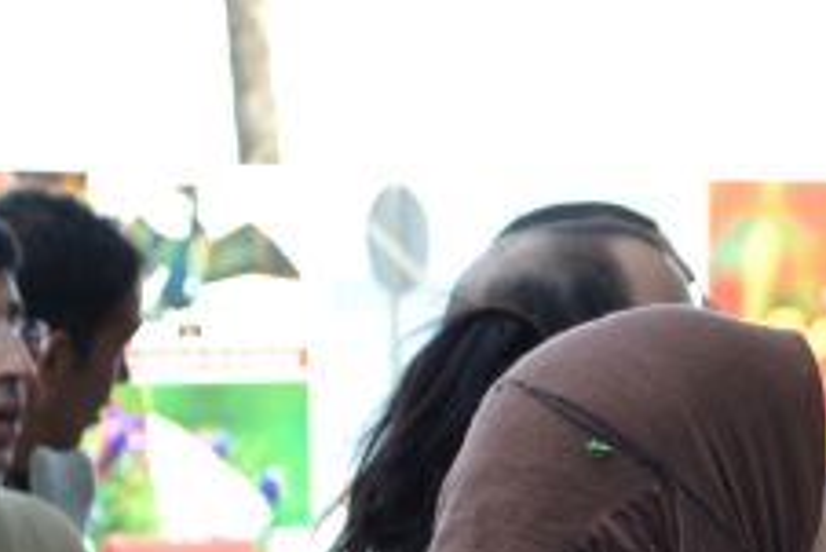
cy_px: 768
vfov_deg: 5.8
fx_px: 5359
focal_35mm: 233
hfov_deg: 8.7
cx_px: 943
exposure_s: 1/125
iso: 220
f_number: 5.6
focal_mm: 55
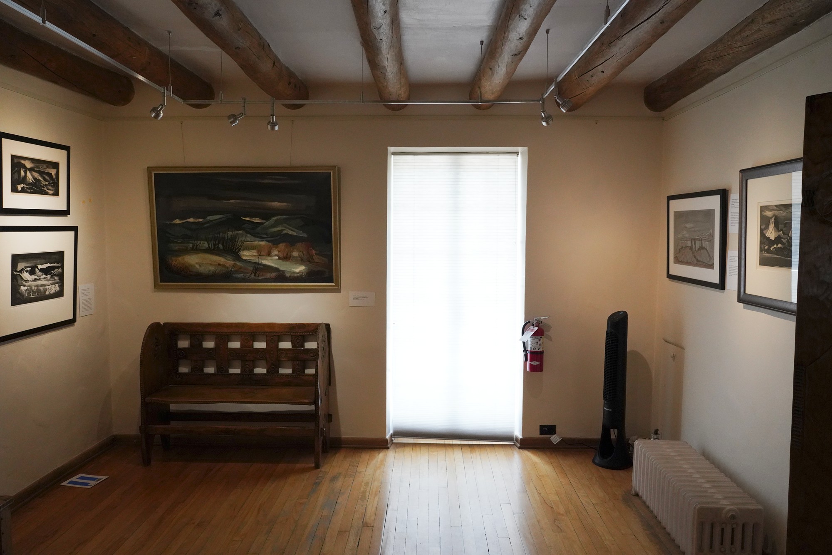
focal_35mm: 28
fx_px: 647
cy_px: 278
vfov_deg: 46.4
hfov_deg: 65.5
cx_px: 416
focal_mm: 28
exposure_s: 1/100
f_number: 13
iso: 4000
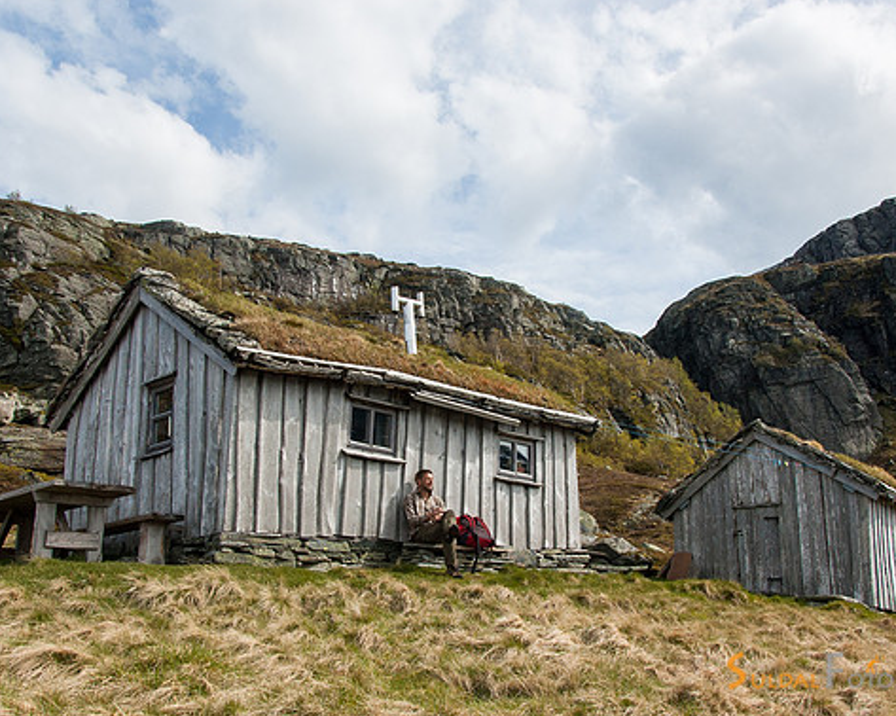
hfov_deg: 52.8
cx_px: 468
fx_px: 901
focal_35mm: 34
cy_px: 392
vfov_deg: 43.3
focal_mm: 18
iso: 200
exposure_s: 1/320
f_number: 13
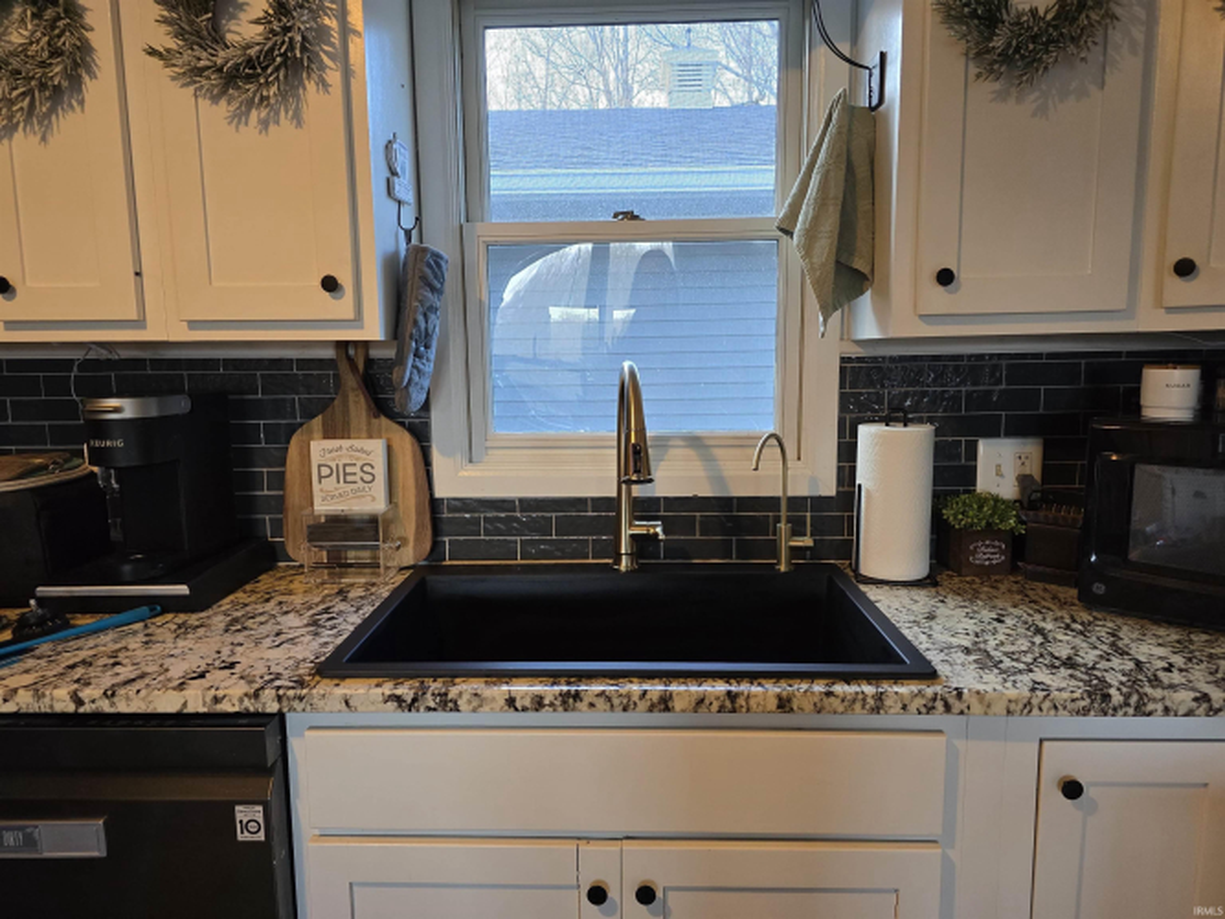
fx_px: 814
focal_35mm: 23
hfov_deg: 73.9
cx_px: 612
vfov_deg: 58.9
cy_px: 460
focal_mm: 6.3
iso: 320
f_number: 1.7
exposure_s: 1/120
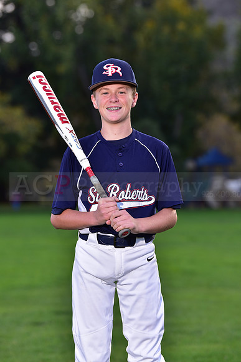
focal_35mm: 155
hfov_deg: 8.9
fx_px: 1555
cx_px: 120
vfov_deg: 13.2
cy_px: 181
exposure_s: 1/250
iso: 200
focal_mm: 155
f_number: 4.5
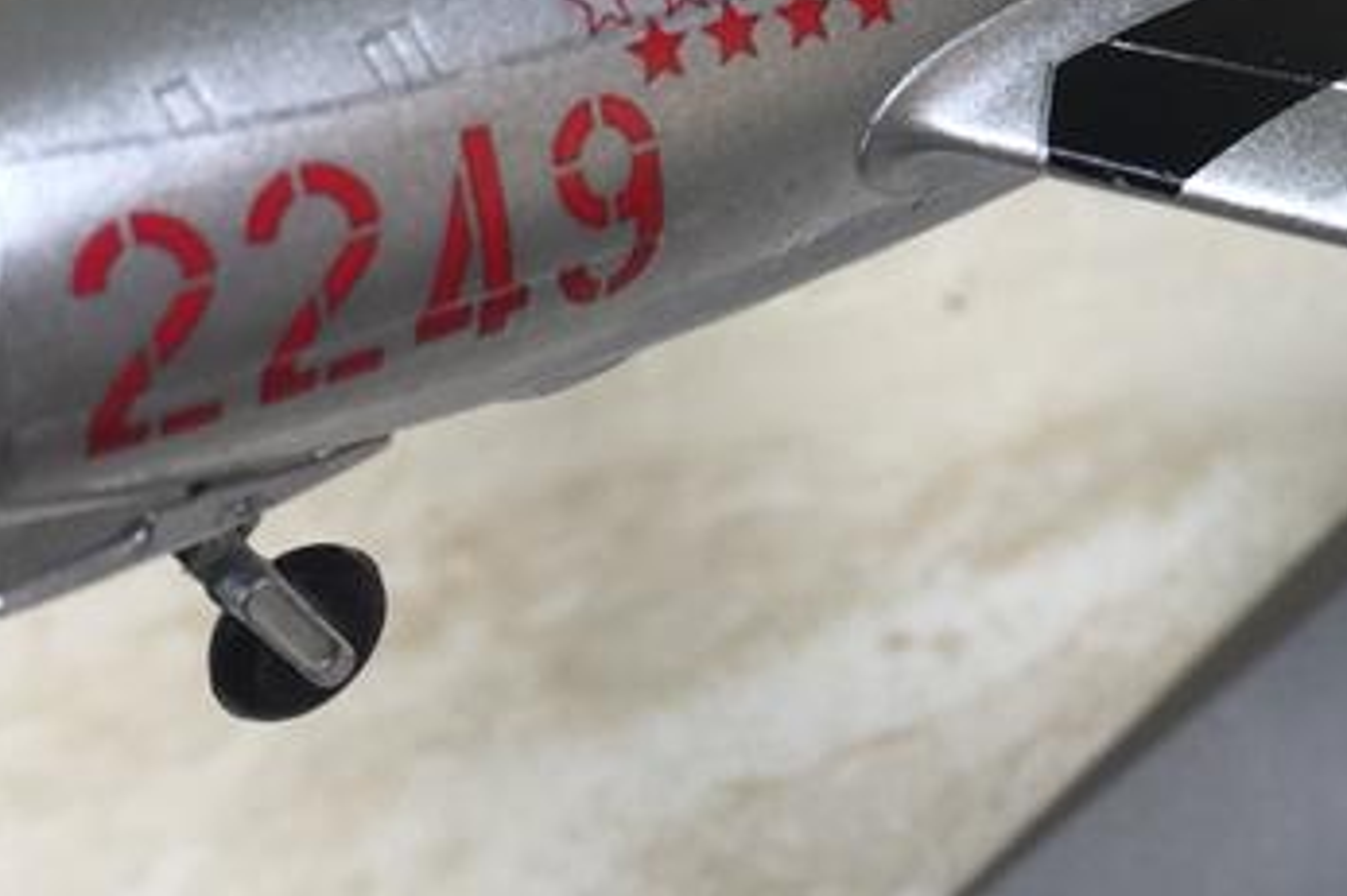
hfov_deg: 22.0
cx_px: 1347
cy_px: -31
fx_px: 3328
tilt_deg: -50.3
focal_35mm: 89
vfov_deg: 15.0
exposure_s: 1/146
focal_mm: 4.15
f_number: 2.2
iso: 32
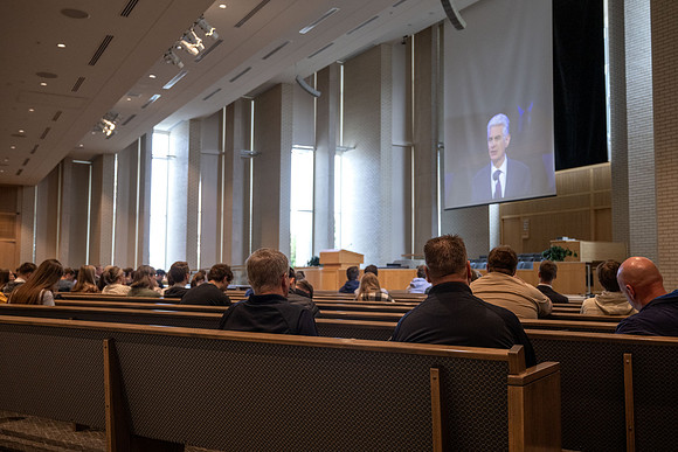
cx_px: 339
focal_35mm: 36
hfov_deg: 53.1
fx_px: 679
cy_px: 226
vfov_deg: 36.9
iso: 2000
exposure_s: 1/160
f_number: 4
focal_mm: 35
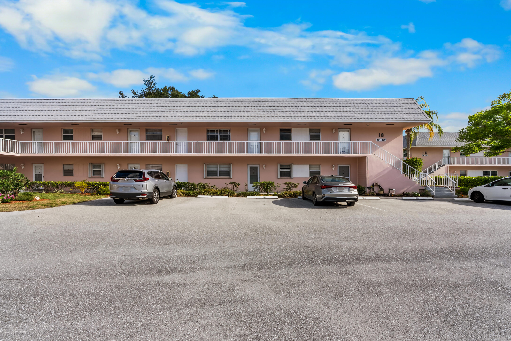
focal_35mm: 16
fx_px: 227
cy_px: 170
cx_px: 256
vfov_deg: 73.8
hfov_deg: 96.7
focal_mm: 16
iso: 400
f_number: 9
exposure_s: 1/400
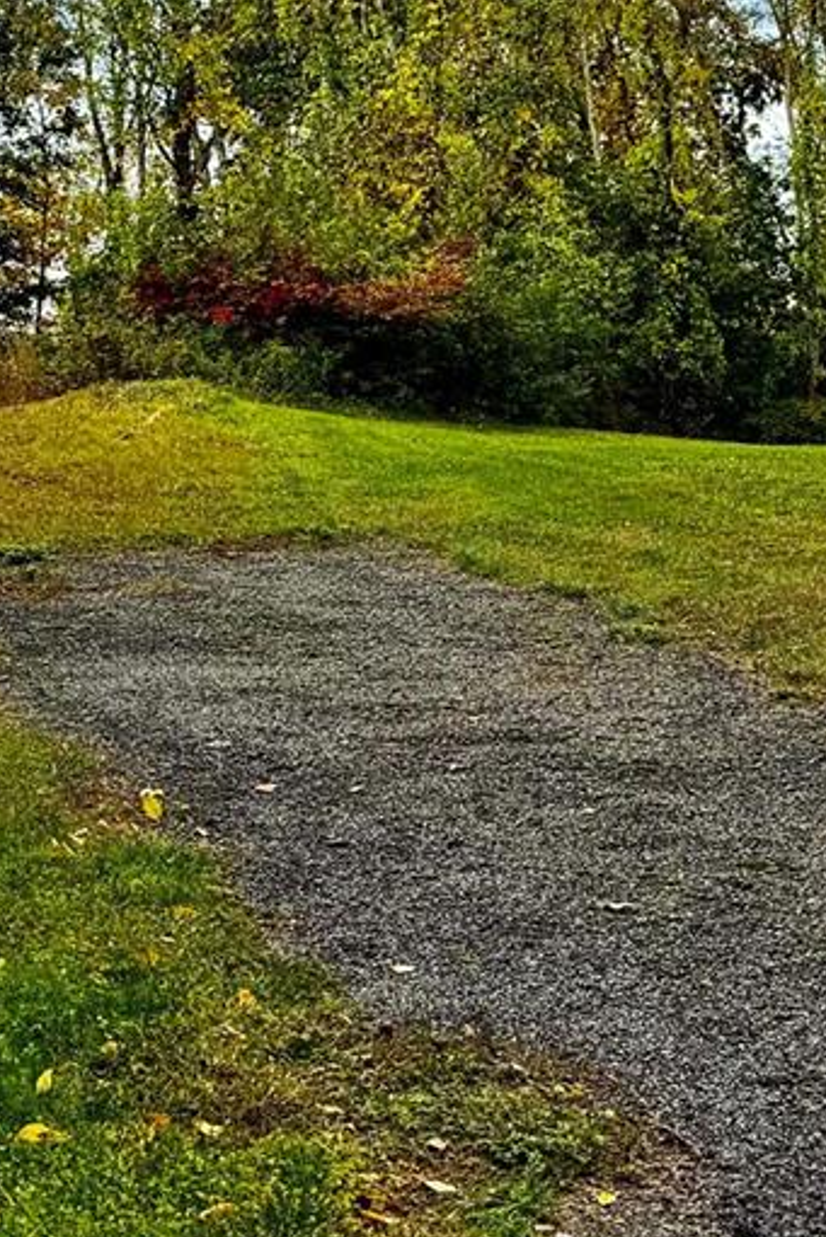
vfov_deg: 26.7
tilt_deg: +5.0
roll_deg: +0.5
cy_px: 341
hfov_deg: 18.2
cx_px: 349
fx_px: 2579
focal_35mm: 75
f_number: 1.78
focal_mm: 6.76
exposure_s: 1/3145
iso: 80
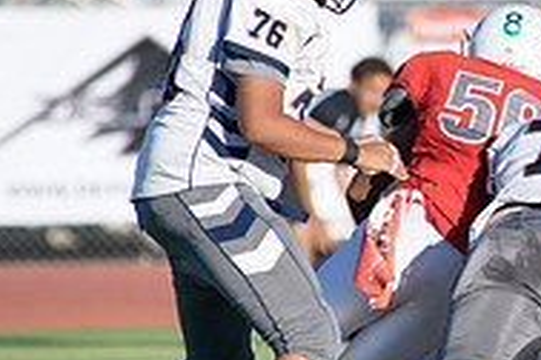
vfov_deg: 1.5
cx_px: 727
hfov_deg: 2.2
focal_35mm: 920
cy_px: 121
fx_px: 13824
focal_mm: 300
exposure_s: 1/8000
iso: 1000
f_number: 5
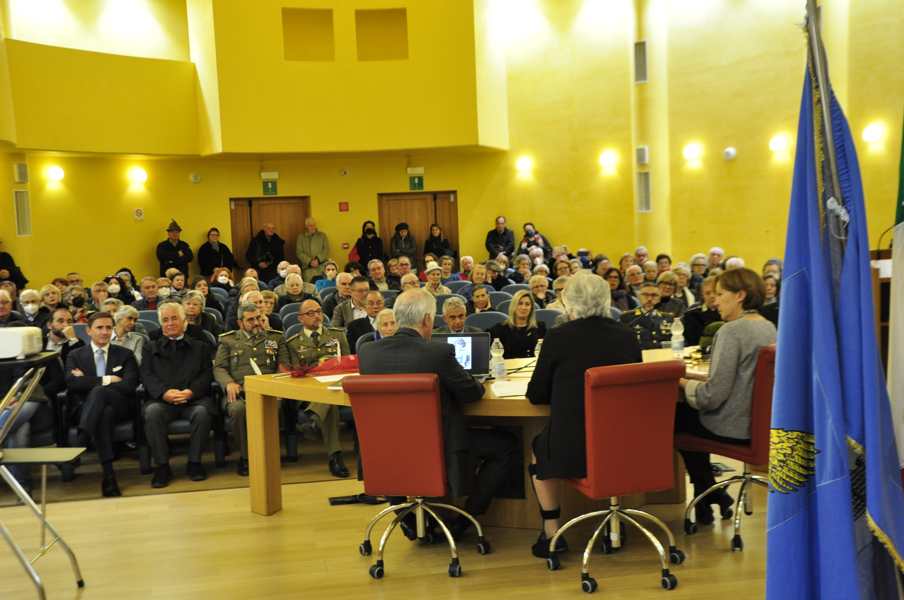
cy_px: 300
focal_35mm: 45
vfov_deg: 29.8
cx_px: 452
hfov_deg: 43.7
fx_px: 1129
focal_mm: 30
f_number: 5.6
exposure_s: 1/8
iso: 800
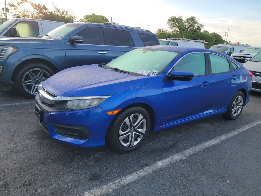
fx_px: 188
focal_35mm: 25
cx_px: 130
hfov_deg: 69.4
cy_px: 96
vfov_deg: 54.9
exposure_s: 1/183
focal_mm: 6.7
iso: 50
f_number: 1.8
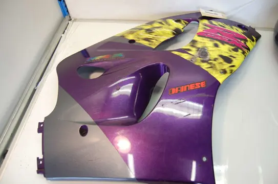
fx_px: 208
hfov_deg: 67.5
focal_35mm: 27
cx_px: 139
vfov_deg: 47.8
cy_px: 92
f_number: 4
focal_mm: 18
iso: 400
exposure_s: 1/60
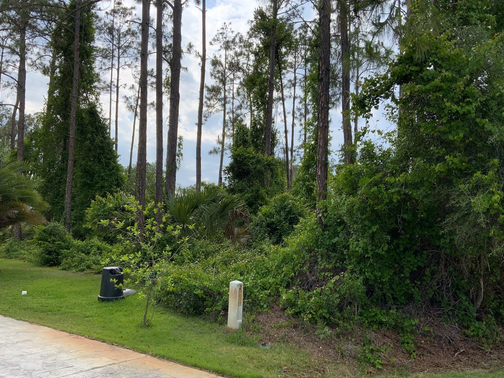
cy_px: 191
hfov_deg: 56.8
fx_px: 466
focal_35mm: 32
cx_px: 265
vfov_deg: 44.2
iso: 16
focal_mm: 3
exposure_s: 1/1490
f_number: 1.8
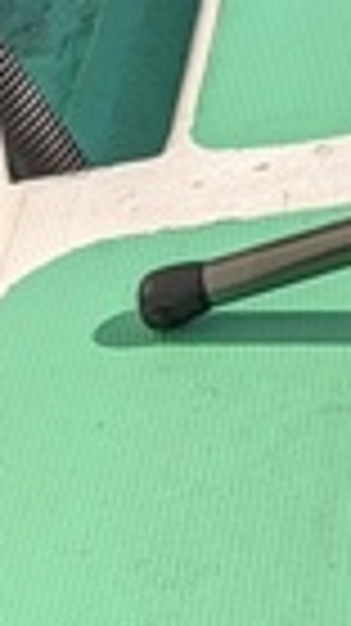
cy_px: -1045
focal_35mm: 154
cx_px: 1094
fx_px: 2553
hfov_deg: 7.0
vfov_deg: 10.9
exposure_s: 1/1497
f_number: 1.7
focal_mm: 5.28
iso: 14
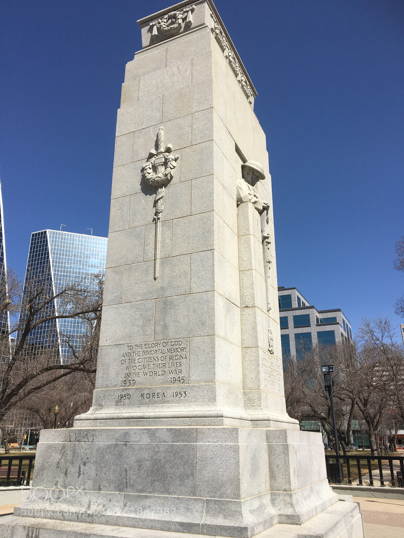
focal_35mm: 29
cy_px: 269
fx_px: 451
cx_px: 202
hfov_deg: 48.2
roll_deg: -0.3
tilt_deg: +21.2
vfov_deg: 61.7
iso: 25
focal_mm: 4.15
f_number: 2.2
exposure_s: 1/2564
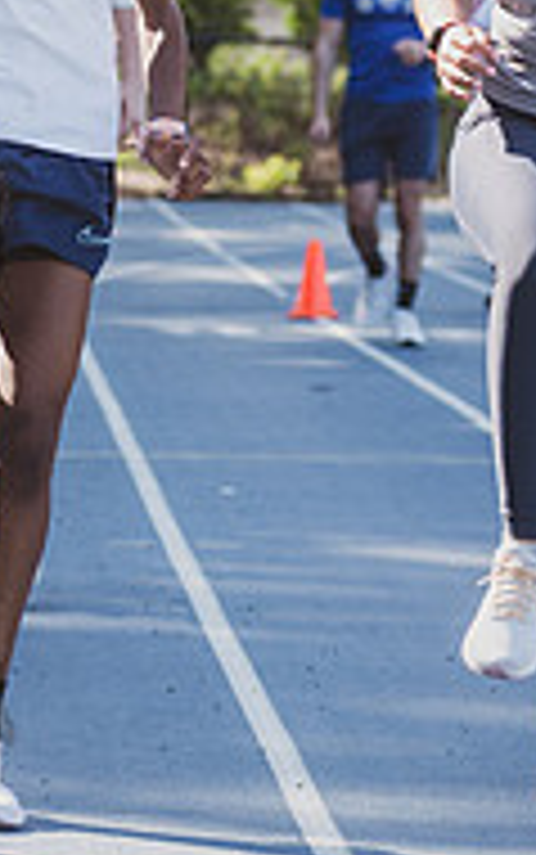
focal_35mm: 259
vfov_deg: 8.1
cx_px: 16
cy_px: 231
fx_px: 6044
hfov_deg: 5.1
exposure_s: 1/1000
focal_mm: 80
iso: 400
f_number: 4
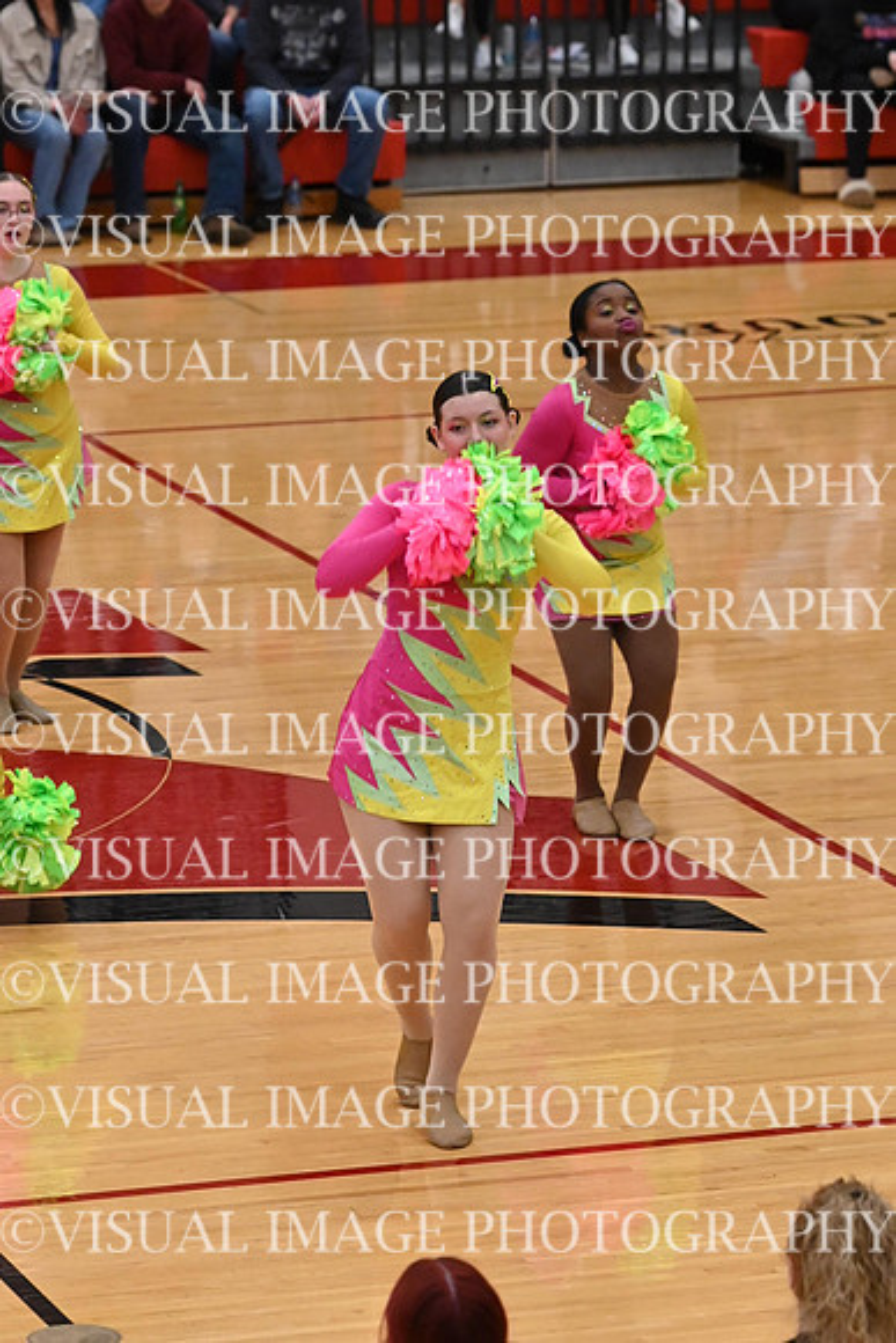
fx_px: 6715
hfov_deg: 7.6
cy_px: 672
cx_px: 448
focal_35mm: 180
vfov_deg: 11.4
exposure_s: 1/400
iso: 6400
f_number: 4
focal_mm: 120
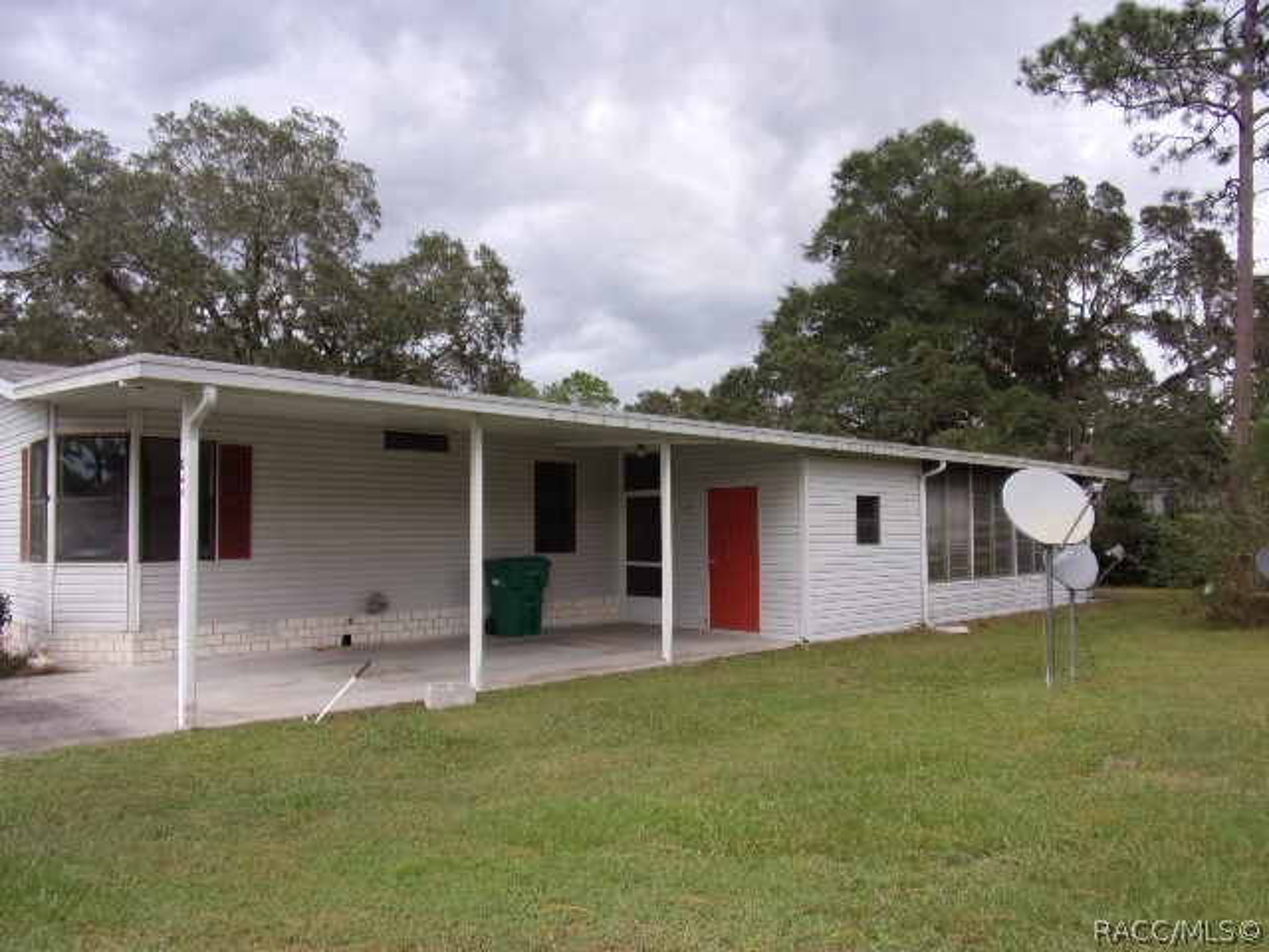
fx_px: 880
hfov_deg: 71.6
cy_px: 476
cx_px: 634
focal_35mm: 24
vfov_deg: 56.8
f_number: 3.3
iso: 80
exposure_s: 1/160
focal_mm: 4.3
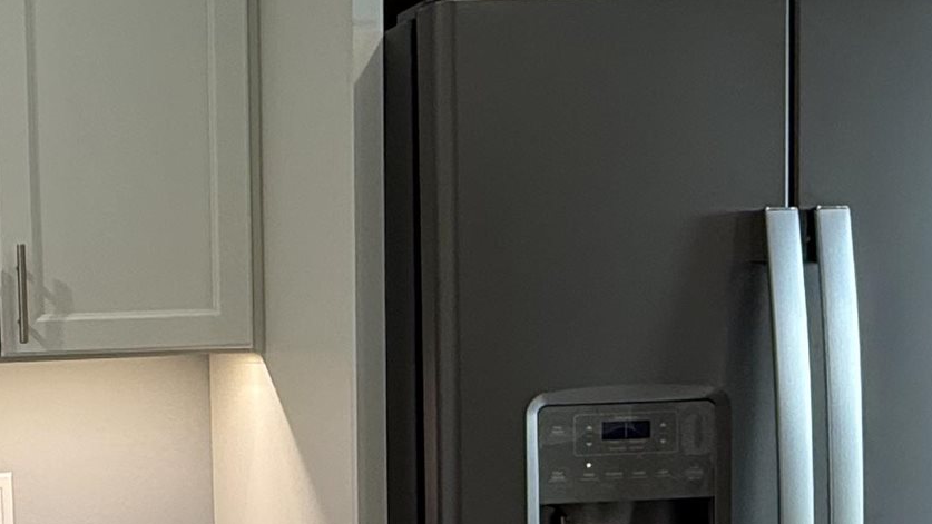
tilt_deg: -5.1
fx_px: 1384
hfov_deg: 33.9
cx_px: -4
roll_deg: +2.1
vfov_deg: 21.1
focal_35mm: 56
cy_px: 442
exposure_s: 1/120
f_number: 2.2
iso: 250
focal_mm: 2.22
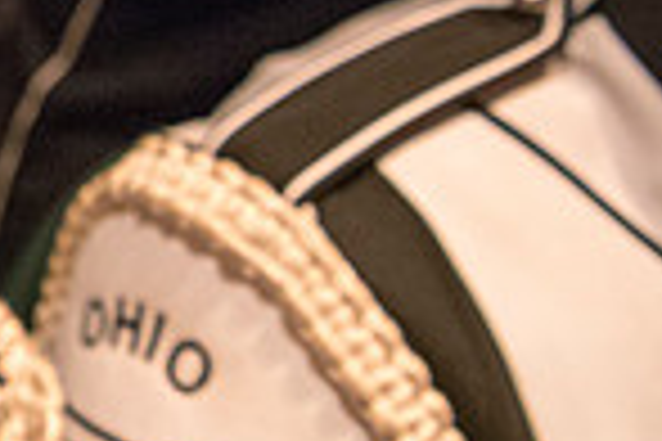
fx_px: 1747
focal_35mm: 95
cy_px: -25
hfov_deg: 17.8
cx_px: -482
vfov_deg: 14.1
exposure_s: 1/60
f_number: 3.5
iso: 4000
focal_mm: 24
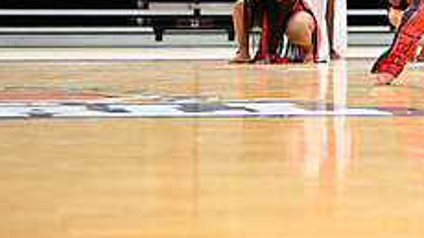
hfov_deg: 11.4
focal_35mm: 185
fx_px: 2078
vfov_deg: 6.5
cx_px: 500
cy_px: -105
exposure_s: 1/1000
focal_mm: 70
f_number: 3.2
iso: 6400
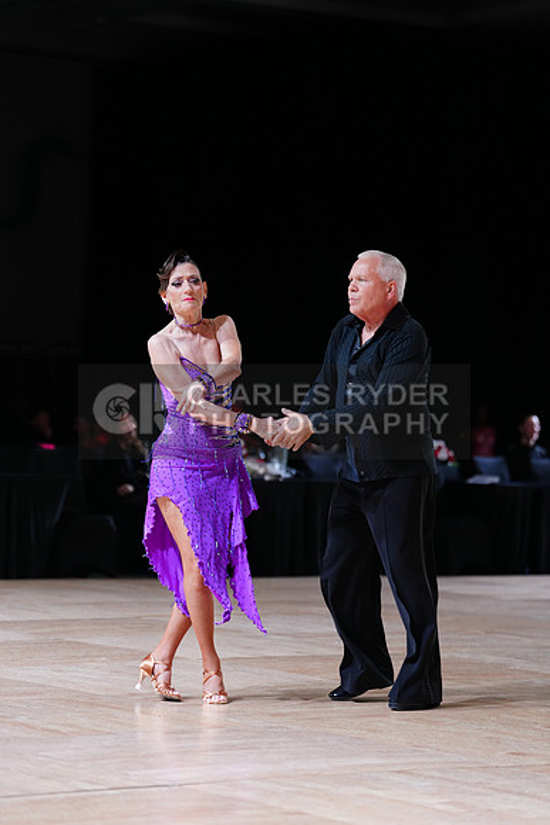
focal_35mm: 113
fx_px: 2588
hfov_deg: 12.1
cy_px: 412
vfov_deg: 18.1
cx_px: 275
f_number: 2.8
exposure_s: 1/400
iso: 800
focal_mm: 113
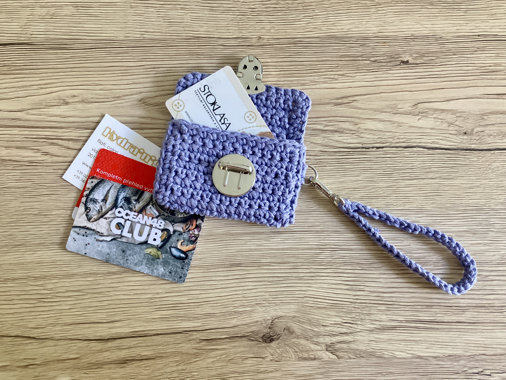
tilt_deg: -83.0
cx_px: 253
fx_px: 409
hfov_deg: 63.4
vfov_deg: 49.7
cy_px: 190
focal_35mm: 28
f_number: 1.8
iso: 320
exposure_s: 1/60
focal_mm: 3.99
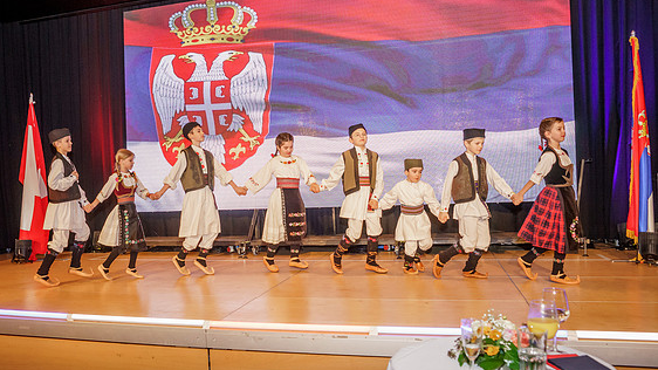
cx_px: 279
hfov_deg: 64.0
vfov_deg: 38.9
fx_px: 523
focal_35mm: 30
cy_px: 201
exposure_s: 1/250
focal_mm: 24
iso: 2500
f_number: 4
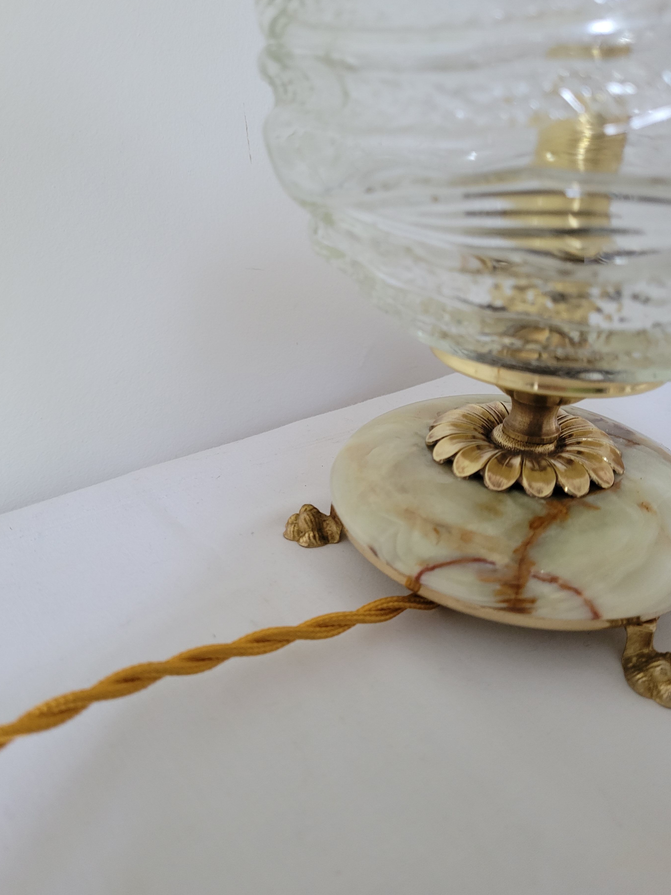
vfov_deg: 61.6
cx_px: 328
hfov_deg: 48.2
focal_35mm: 29
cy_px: 428
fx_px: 750
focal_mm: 5.4
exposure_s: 1/50
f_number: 1.8
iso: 320
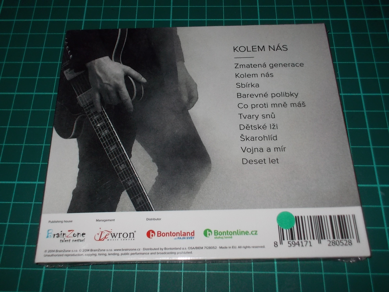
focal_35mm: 37
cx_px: 194
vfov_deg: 38.7
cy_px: 146
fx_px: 416
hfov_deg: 50.1
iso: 200
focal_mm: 5.2
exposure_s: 1/30
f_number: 3.7
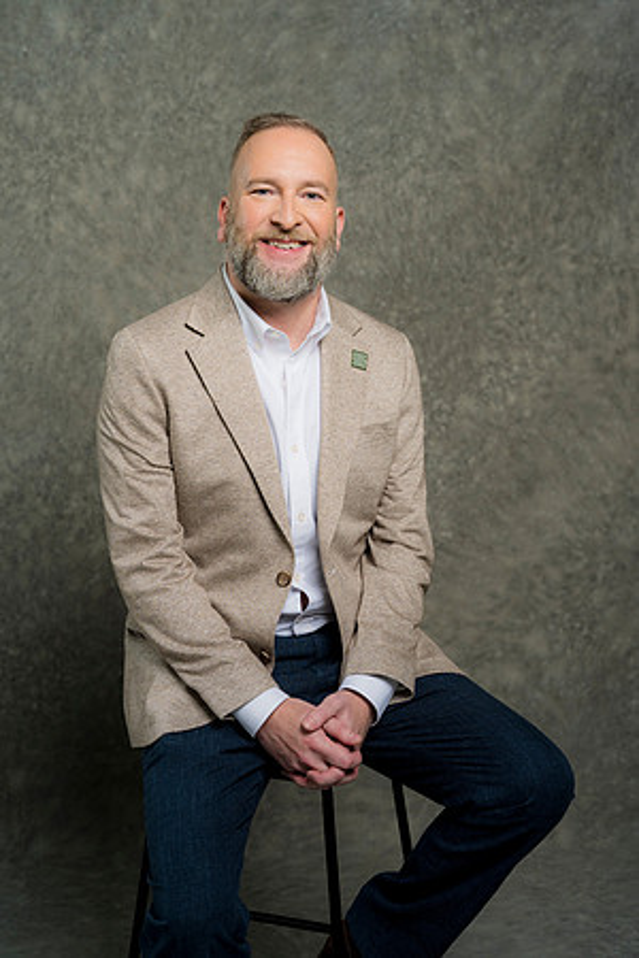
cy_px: 479
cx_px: 320
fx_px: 1464
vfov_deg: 36.2
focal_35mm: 55
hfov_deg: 24.6
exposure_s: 1/200
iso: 125
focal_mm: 55
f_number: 4
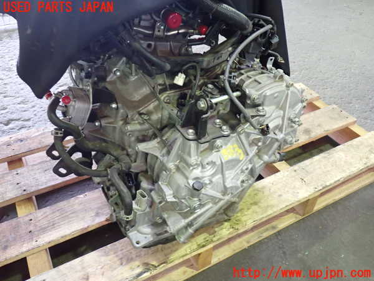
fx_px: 324
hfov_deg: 60.0
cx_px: 187
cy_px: 140
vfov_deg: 46.8
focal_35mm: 30
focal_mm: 5.4
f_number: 2.3
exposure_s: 1/30
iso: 500
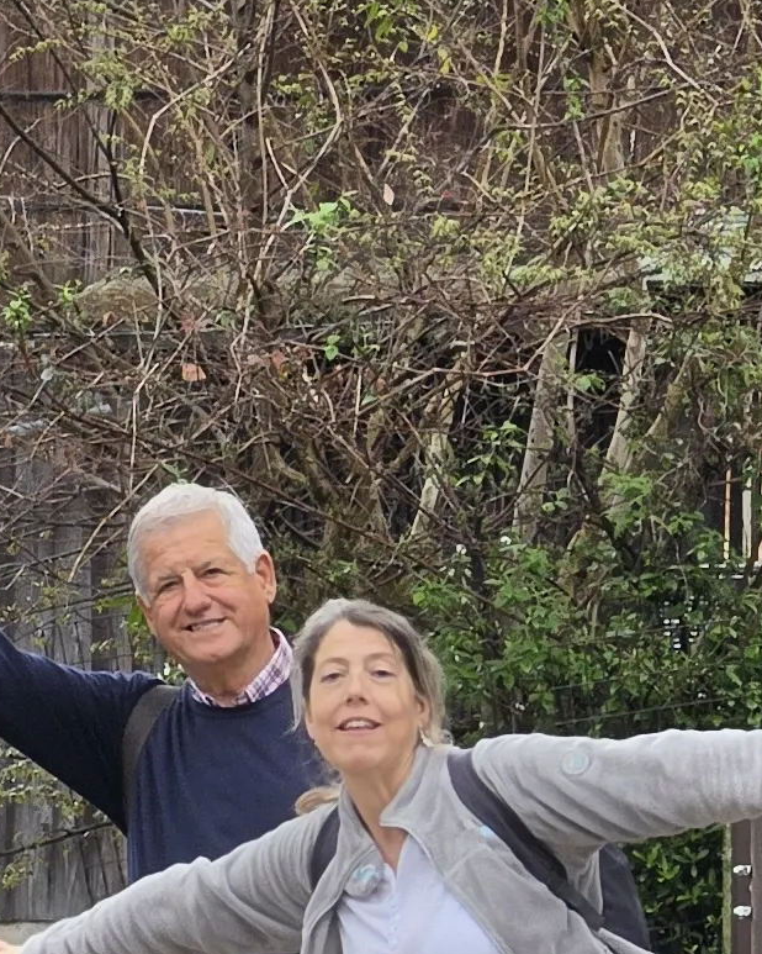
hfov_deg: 2.7
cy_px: 43
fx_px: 16385
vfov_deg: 3.3
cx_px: 314
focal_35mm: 581
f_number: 2.9
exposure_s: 1/100
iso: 25
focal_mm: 18.6
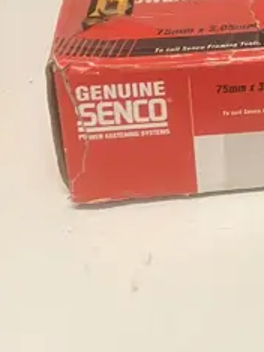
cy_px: 22
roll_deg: -2.8
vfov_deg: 15.9
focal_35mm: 122
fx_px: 1242
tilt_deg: -27.0
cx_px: 573
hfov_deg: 10.8
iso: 64
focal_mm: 3.99
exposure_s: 1/50
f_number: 1.8
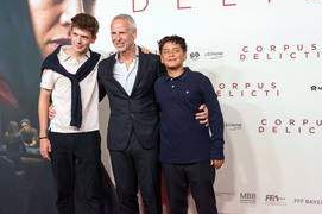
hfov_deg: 39.6
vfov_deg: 26.9
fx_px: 447
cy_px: 118
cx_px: 154
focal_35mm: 50
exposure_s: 1/160
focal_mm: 30
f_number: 4
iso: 320
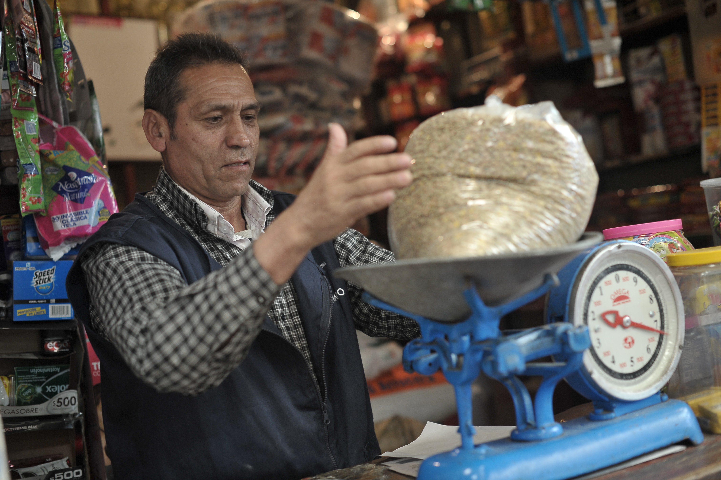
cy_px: 240
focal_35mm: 50
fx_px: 1001
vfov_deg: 27.0
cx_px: 360
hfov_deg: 39.6
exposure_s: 1/125
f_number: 2.5
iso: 640
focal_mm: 50
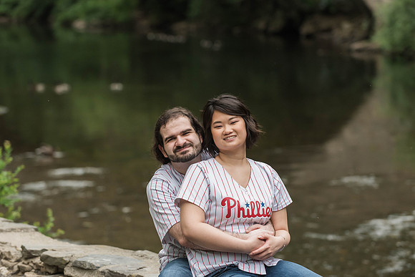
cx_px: 208
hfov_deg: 14.9
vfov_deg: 9.9
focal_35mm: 138
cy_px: 136
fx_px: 1591
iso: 1600
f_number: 4
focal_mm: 135
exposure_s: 1/800
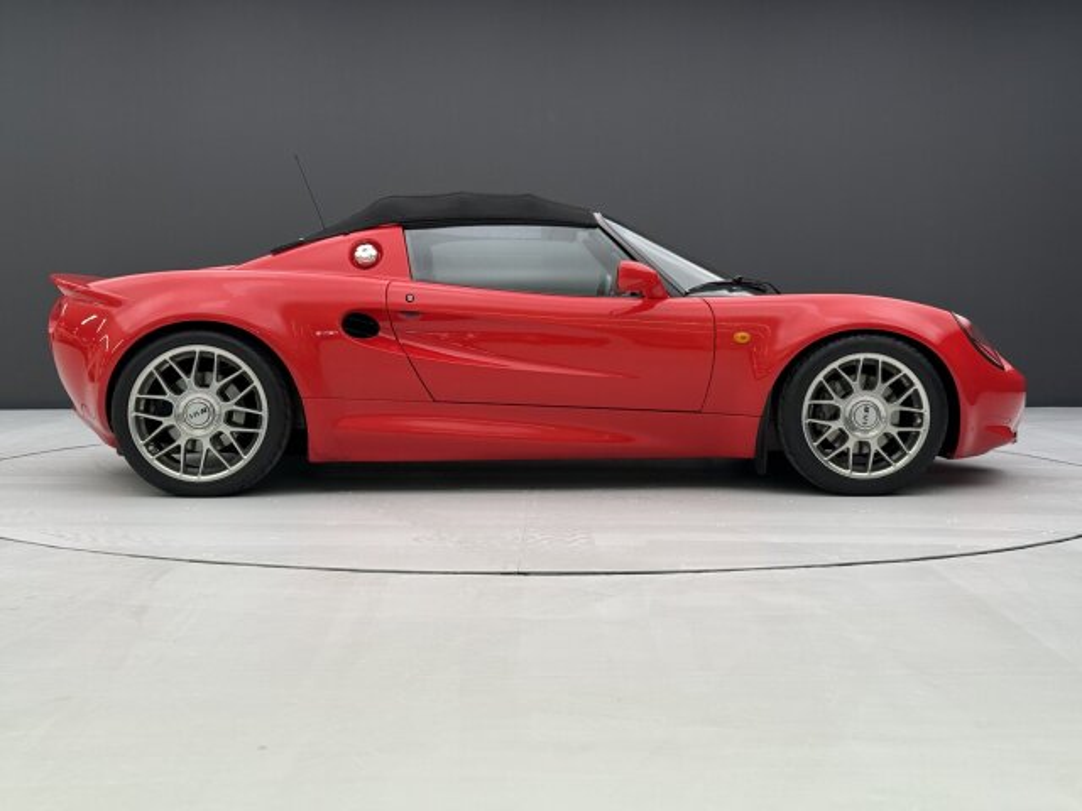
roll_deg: +0.3
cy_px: 406
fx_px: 1500
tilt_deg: -3.4
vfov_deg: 30.3
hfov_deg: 39.7
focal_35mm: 48
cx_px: 541
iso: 100
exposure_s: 1/100
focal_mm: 6.76
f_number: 1.78
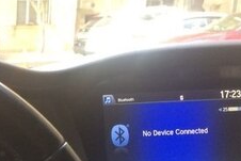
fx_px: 589
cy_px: 247
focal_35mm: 88
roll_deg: +0.9
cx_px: -78
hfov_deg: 20.9
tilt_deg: -19.5
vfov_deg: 14.4
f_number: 2.2
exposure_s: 1/33
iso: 32
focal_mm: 4.15
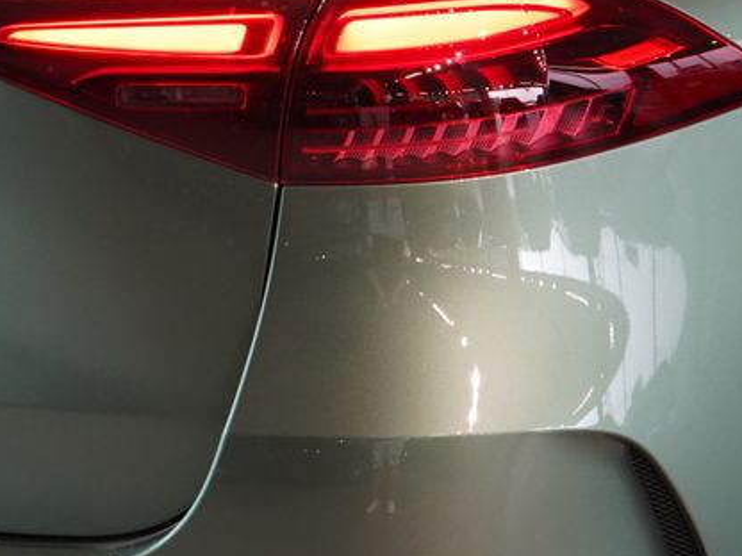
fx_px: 3194
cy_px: -40
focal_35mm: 149
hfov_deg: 13.3
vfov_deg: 9.9
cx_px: 392
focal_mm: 63
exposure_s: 1/160
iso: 4000
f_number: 5.6
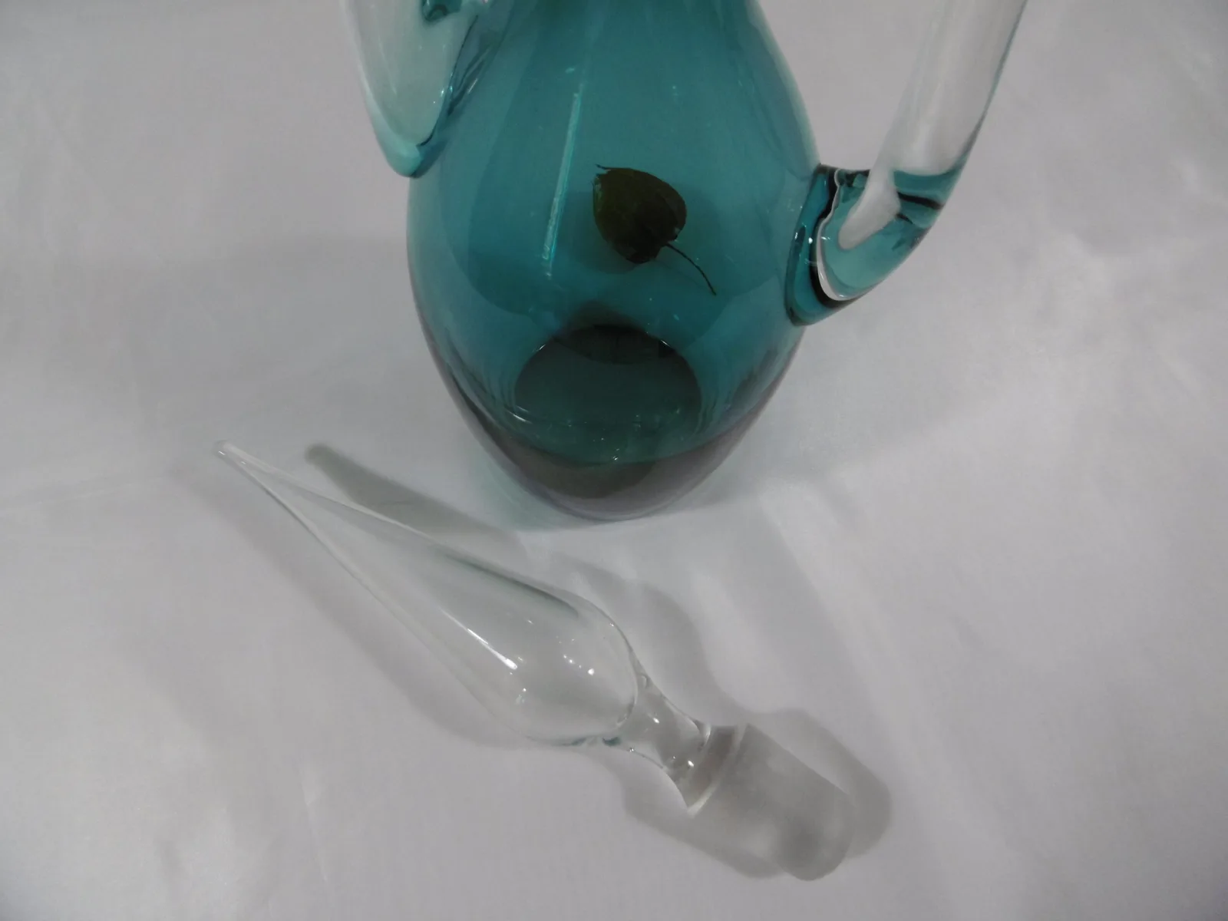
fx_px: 851
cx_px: 614
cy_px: 460
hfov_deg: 71.6
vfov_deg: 56.8
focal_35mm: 24
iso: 250
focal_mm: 4.3
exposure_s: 1/60
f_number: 3.1
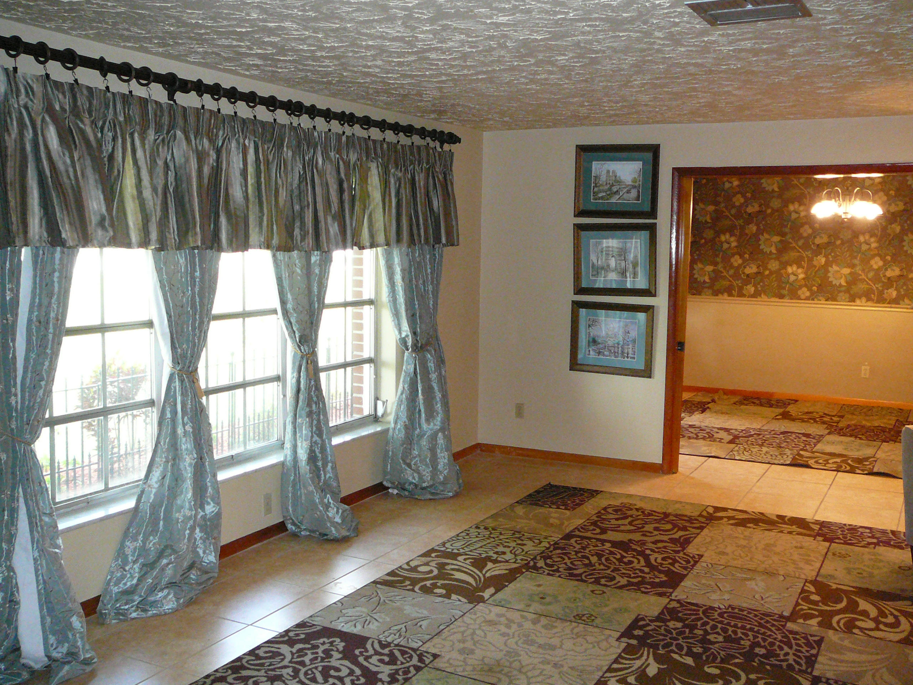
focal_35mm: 35
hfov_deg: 52.6
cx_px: 456
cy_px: 342
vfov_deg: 40.7
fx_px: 923
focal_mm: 5.2
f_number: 2.8
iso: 400
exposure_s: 1/30
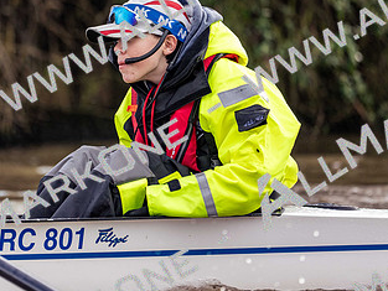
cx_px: 151
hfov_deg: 2.8
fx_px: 7995
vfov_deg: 2.1
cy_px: 115
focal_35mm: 713
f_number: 4.5
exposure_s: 1/1600
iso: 640
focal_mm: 400
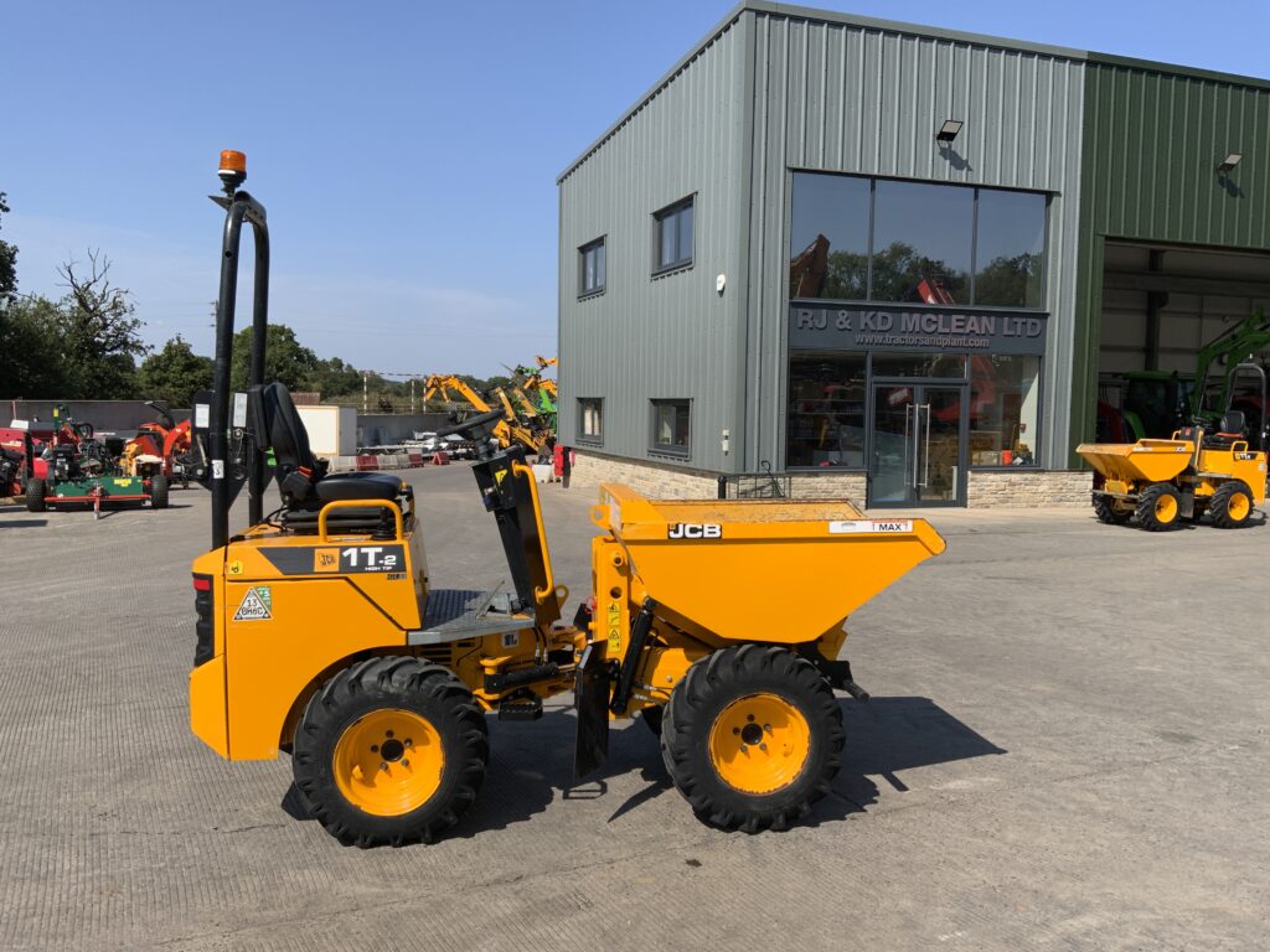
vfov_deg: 48.2
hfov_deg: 61.7
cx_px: 635
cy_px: 476
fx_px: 1064
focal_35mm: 29
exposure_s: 1/2141
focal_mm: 3
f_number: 1.8
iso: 16
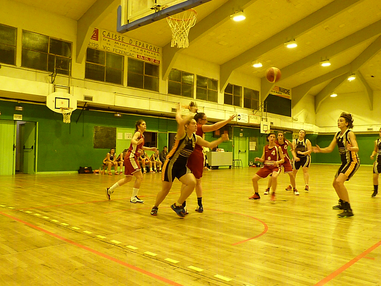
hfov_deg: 58.4
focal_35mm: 31
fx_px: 341
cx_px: 190
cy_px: 143
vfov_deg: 45.4
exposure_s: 1/60
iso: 800
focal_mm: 5.6
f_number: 3
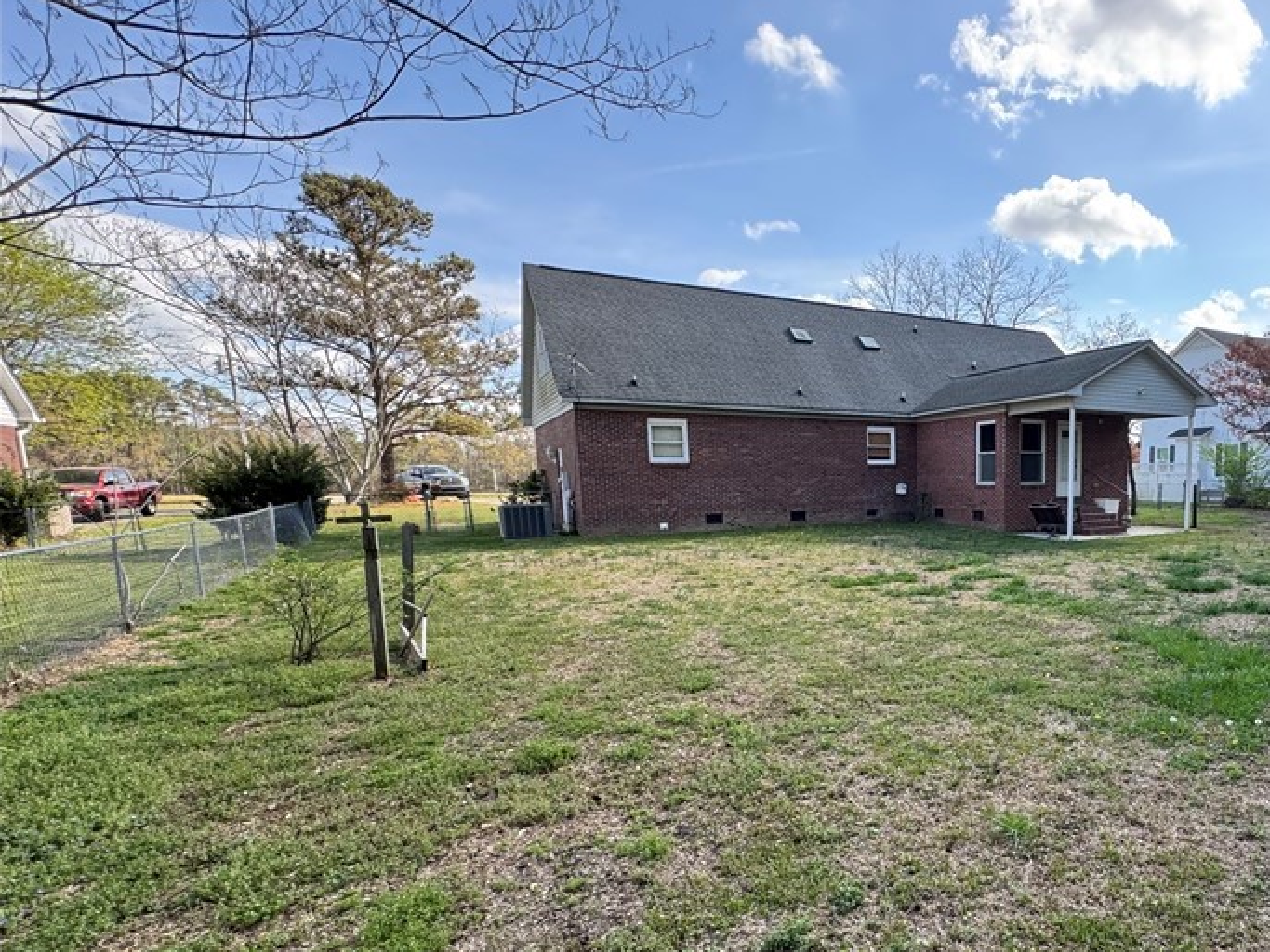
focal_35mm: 21
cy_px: 591
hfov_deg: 73.5
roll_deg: -0.8
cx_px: 950
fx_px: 770
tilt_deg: -6.6
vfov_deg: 62.6
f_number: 2.2
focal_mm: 2.22
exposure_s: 1/321
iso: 40
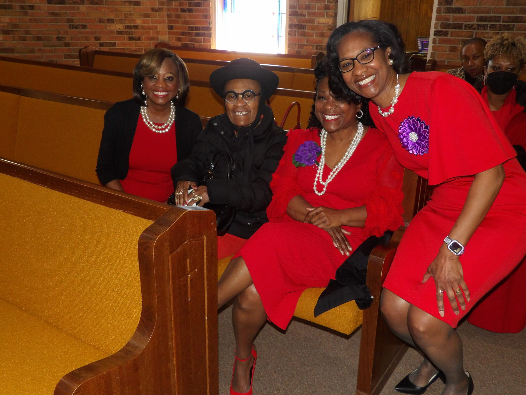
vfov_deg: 42.9
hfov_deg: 55.4
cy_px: 198
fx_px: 501
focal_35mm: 33
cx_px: 263
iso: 500
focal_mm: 5.9
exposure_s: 1/33
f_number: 3.6
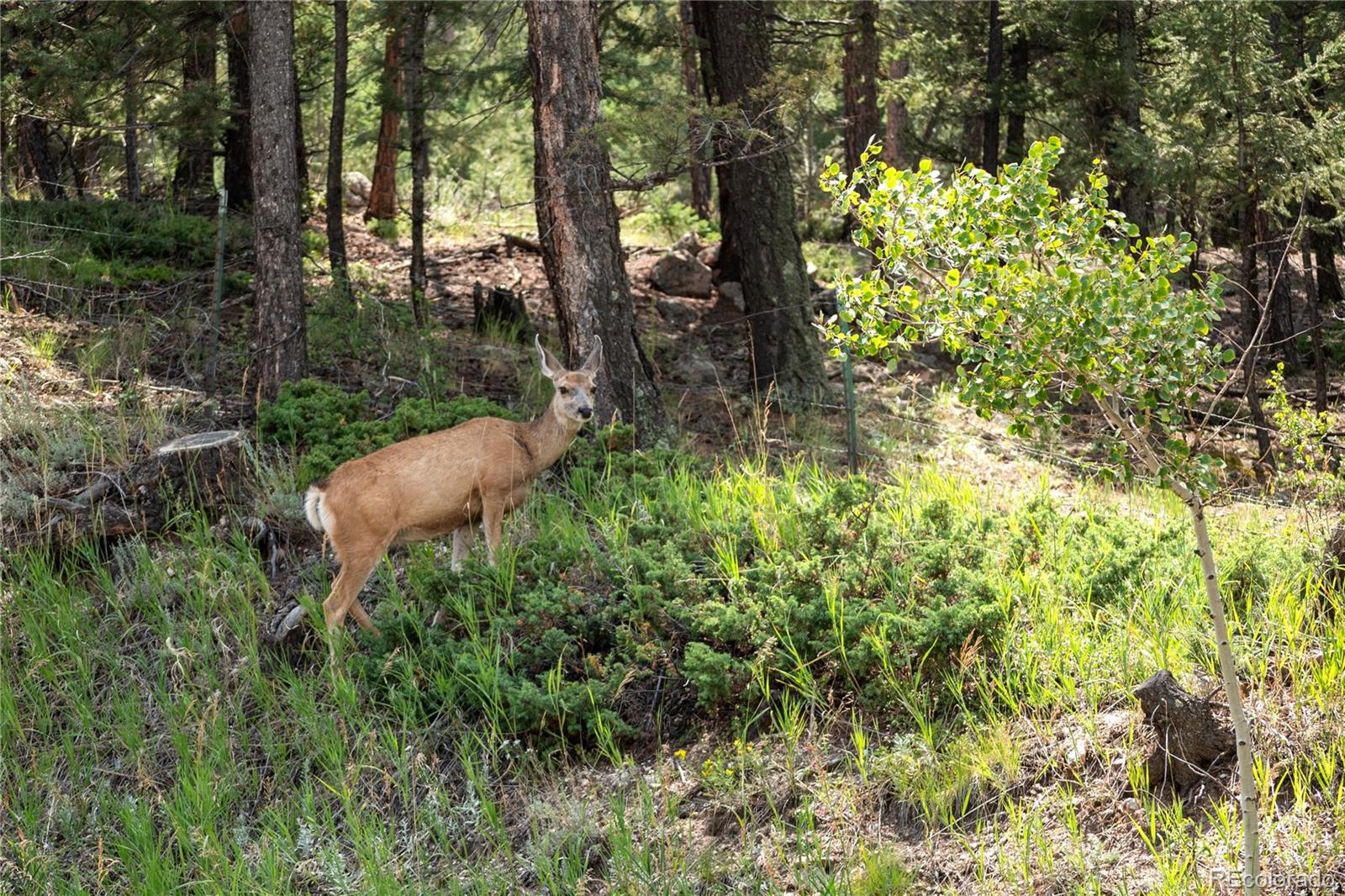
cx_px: 672
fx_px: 3810
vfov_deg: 13.4
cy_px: 448
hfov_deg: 20.0
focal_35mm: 102
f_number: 5.6
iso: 160
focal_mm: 68
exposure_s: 1/250
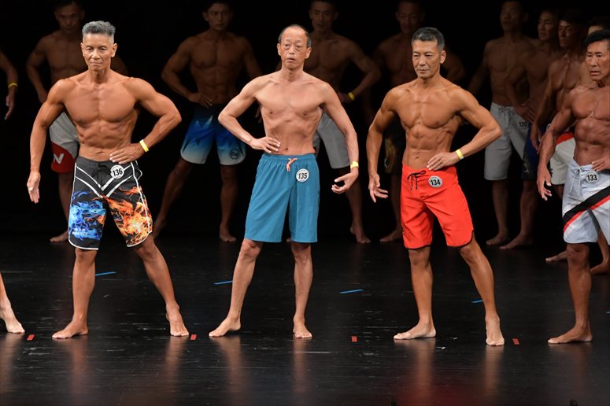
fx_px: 4319
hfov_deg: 8.1
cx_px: 305
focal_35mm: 255
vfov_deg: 5.4
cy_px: 203
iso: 3200
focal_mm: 170
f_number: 5.6
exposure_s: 1/400
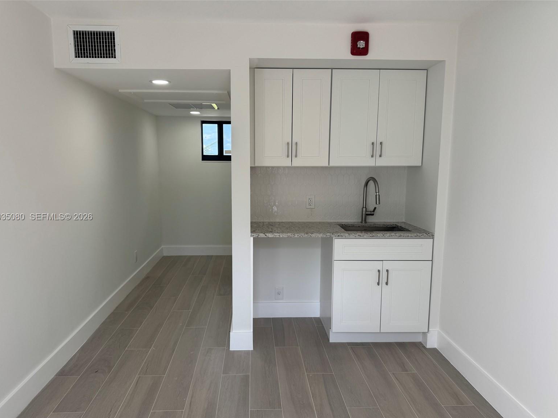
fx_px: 403
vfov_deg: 54.9
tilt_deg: -8.8
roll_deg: -0.6
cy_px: 217
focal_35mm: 25
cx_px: 270
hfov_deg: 69.4
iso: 80
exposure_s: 1/379
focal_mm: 6.76
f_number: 1.78
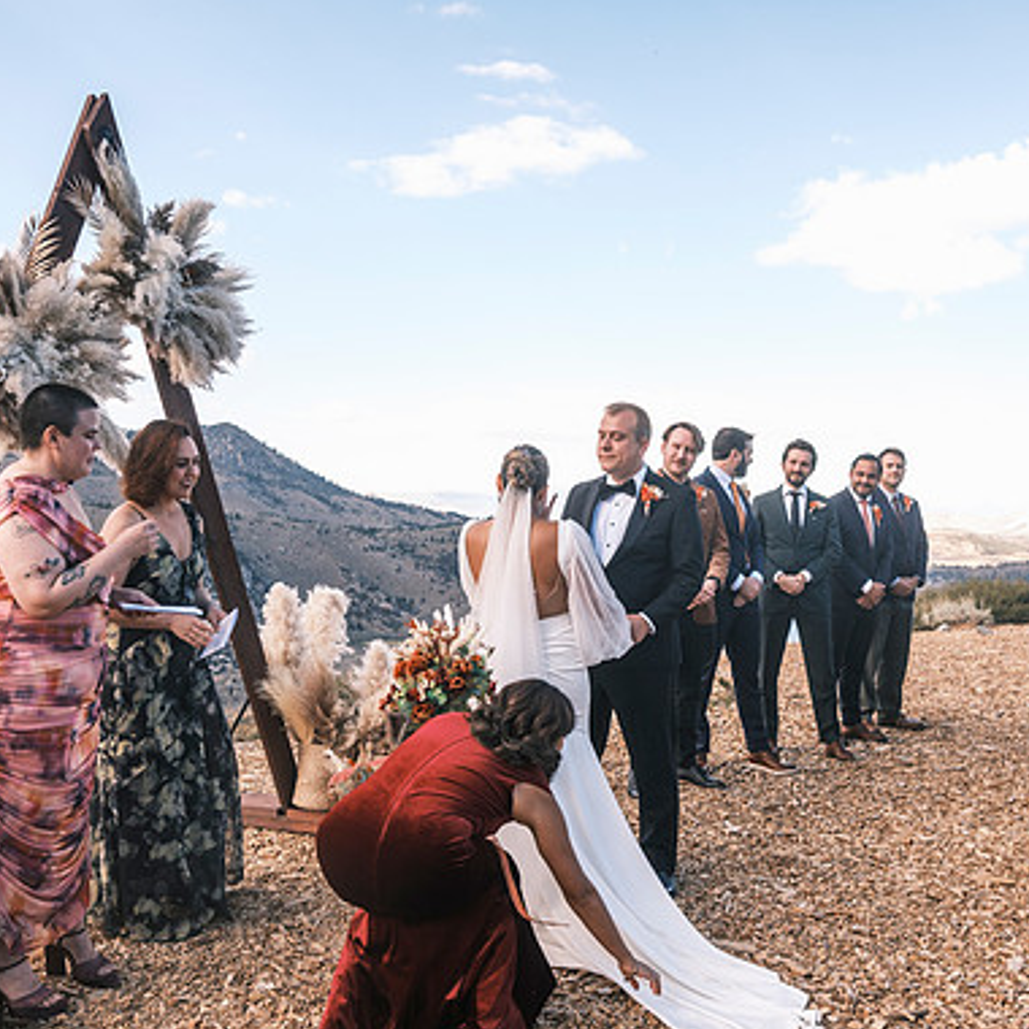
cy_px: 516
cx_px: 577
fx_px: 1177
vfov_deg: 47.2
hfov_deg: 47.1
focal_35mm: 35
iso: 400
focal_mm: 18
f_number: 2.8
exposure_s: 1/950
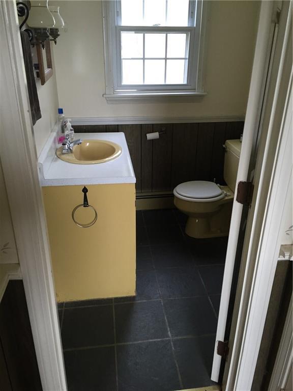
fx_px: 327
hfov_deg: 48.2
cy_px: 196
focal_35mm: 29
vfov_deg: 61.7
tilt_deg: -23.8
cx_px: 146
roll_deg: -1.6
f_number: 2.2
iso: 50
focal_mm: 4.15
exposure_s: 1/30
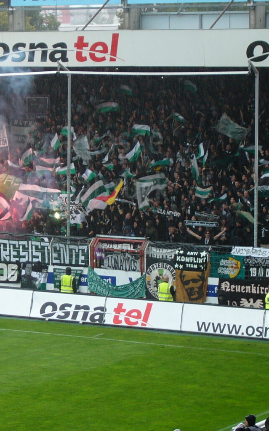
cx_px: -14
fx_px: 1947
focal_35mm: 166
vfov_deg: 12.6
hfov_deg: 7.9
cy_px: 198
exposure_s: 1/40
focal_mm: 16.6
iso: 100
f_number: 4.8
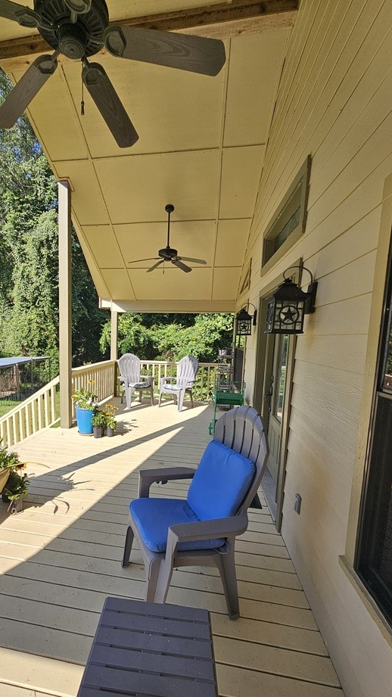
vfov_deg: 99.1
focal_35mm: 16
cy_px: 378
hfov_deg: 65.9
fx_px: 296
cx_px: 143
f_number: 2.2
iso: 50
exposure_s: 1/984
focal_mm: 2.2
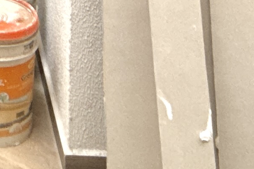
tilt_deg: -0.2
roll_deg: +0.8
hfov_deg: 17.9
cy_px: -288
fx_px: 691
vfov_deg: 10.9
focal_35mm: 98
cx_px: -158
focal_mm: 2.22
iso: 640
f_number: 2.2
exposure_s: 1/60
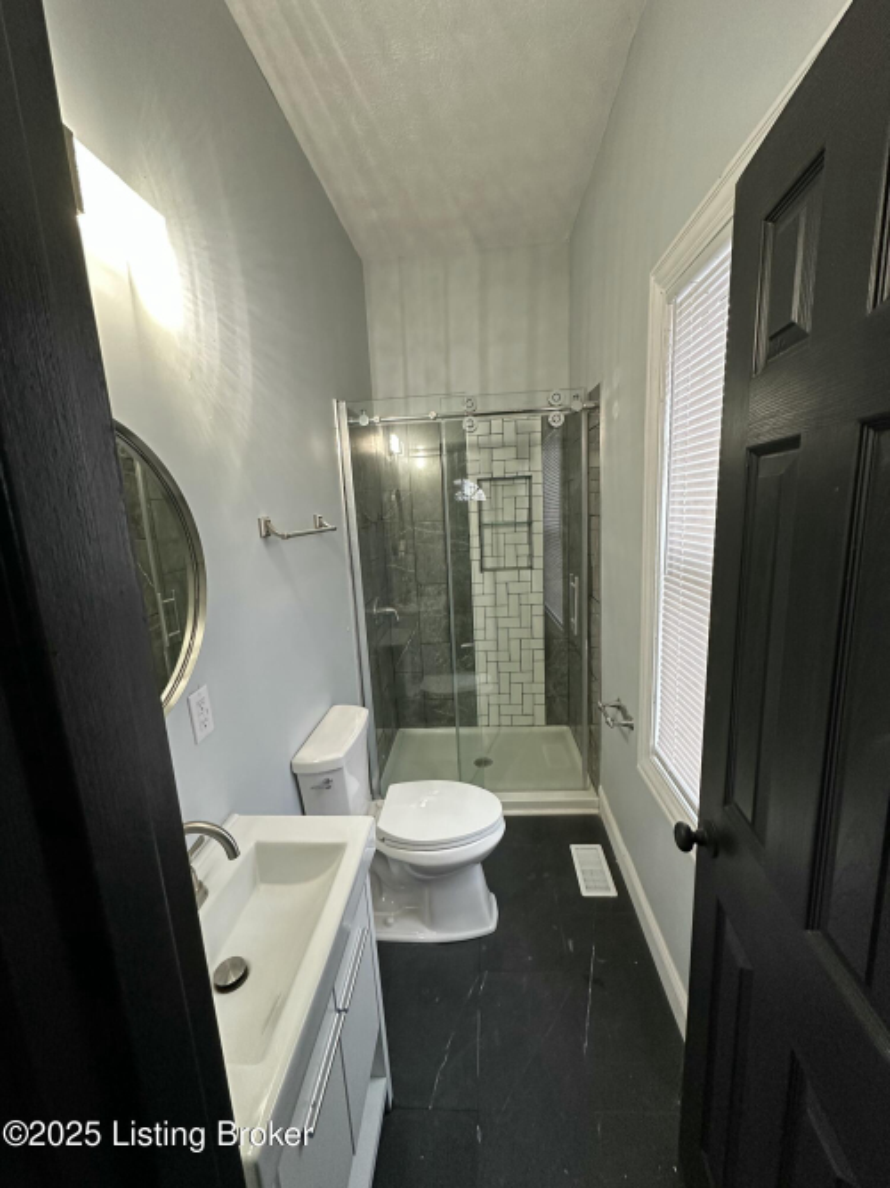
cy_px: 594
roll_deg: +2.8
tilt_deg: -9.9
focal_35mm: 14
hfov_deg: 85.7
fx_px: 480
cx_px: 445
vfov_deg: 102.1
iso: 250
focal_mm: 2.22
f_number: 2.2
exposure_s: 1/60
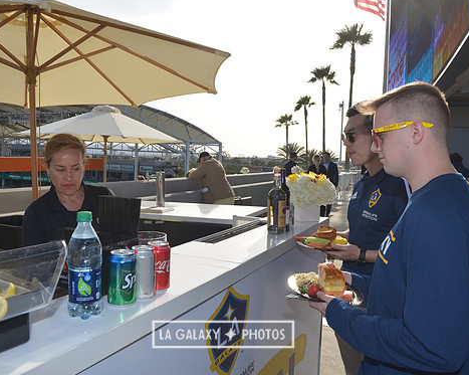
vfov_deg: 51.5
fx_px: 388
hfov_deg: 62.2
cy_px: 183
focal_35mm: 28
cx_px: 223
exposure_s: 1/200
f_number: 13
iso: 200
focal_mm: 24
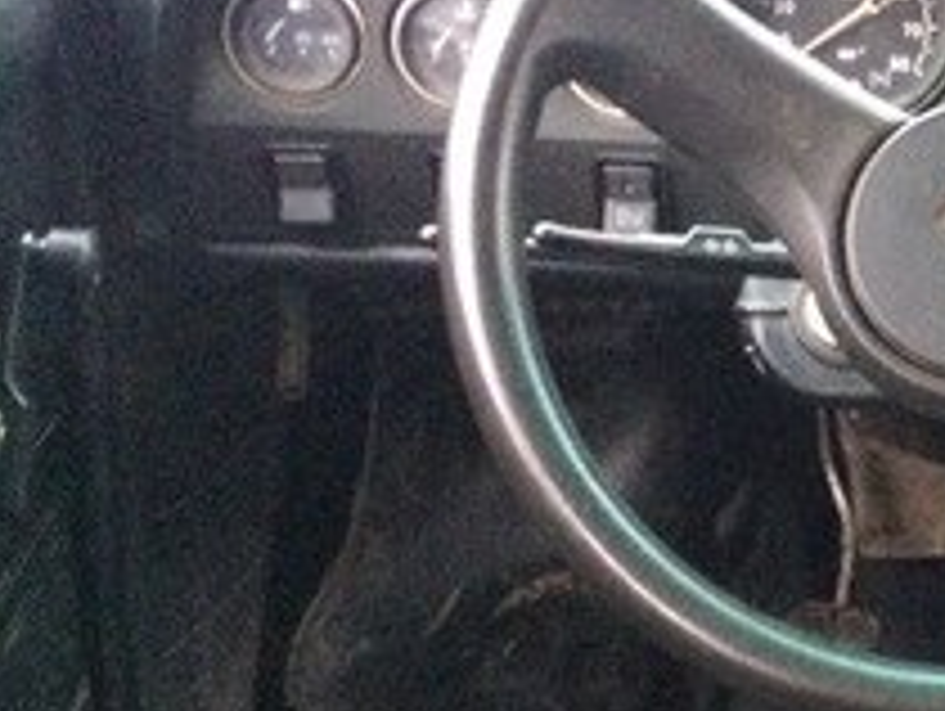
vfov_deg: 16.3
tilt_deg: -22.9
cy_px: 412
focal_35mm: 91
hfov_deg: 18.6
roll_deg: -3.9
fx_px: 2487
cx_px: 1480
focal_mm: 4.15
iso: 250
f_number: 2.2
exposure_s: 1/20
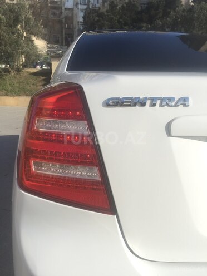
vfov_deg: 61.7
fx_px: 231
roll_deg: -0.4
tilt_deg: -12.4
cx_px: 104
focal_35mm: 29
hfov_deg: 48.2
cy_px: 138
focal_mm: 4.15
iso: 32
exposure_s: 1/1364
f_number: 2.2
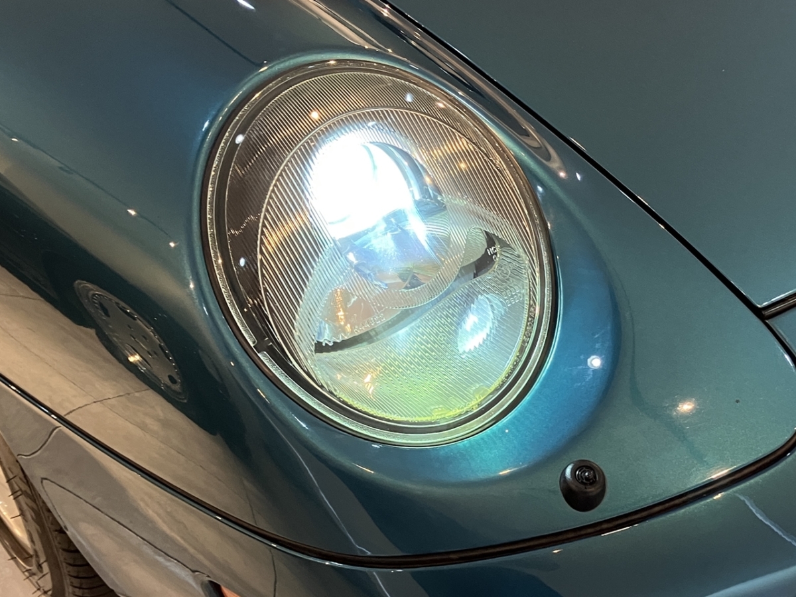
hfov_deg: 63.4
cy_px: 298
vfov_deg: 49.7
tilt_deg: -36.4
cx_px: 398
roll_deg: +3.3
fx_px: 644
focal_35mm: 28
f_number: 1.8
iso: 160
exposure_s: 1/50
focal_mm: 3.99
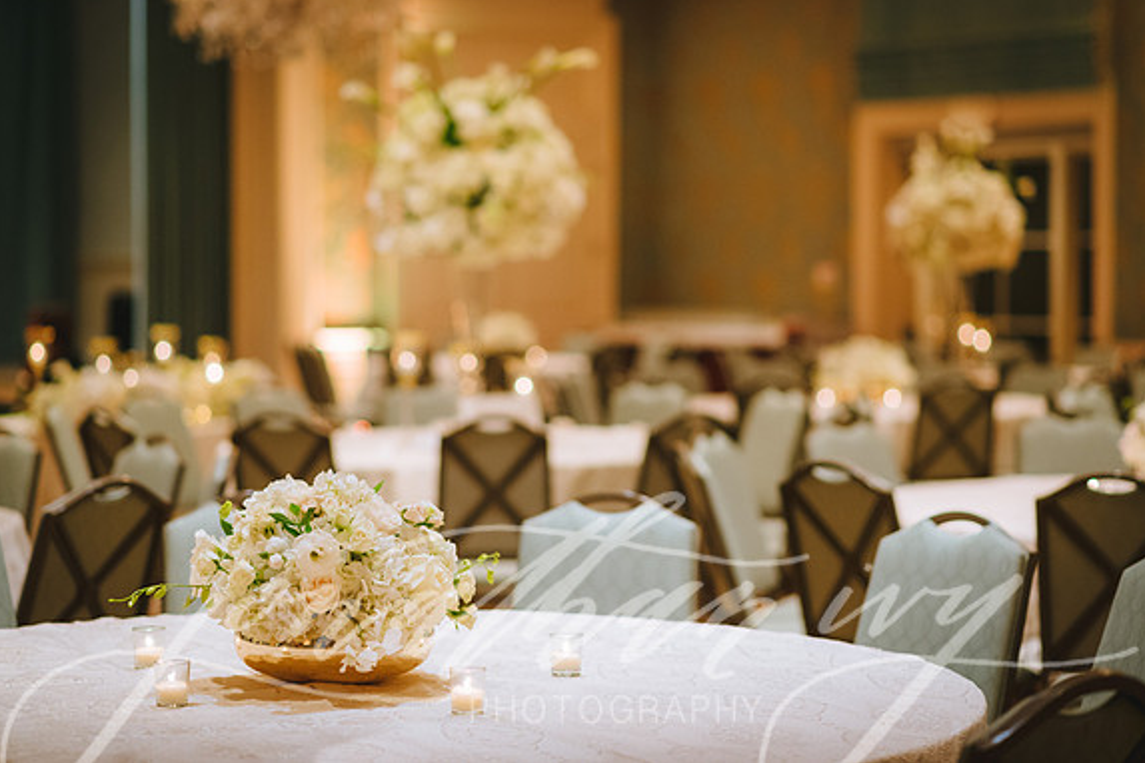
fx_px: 2735
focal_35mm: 86
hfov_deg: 23.6
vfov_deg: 15.9
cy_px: 379
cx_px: 570
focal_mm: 85
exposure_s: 1/125
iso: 1600
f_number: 2.2
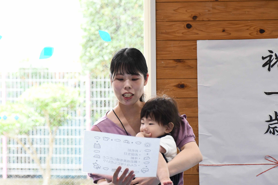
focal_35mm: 221
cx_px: 131
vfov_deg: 6.2
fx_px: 1707
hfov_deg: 9.3
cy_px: 93
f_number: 7.1
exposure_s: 1/250
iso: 2000
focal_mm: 116
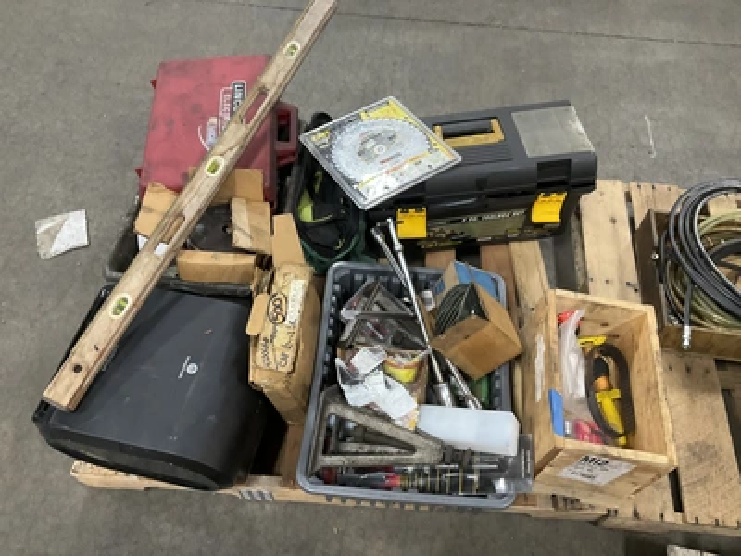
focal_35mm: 29
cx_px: 370
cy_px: 278
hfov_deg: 61.7
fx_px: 621
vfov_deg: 48.2
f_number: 1.8
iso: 250
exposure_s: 1/40
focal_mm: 3
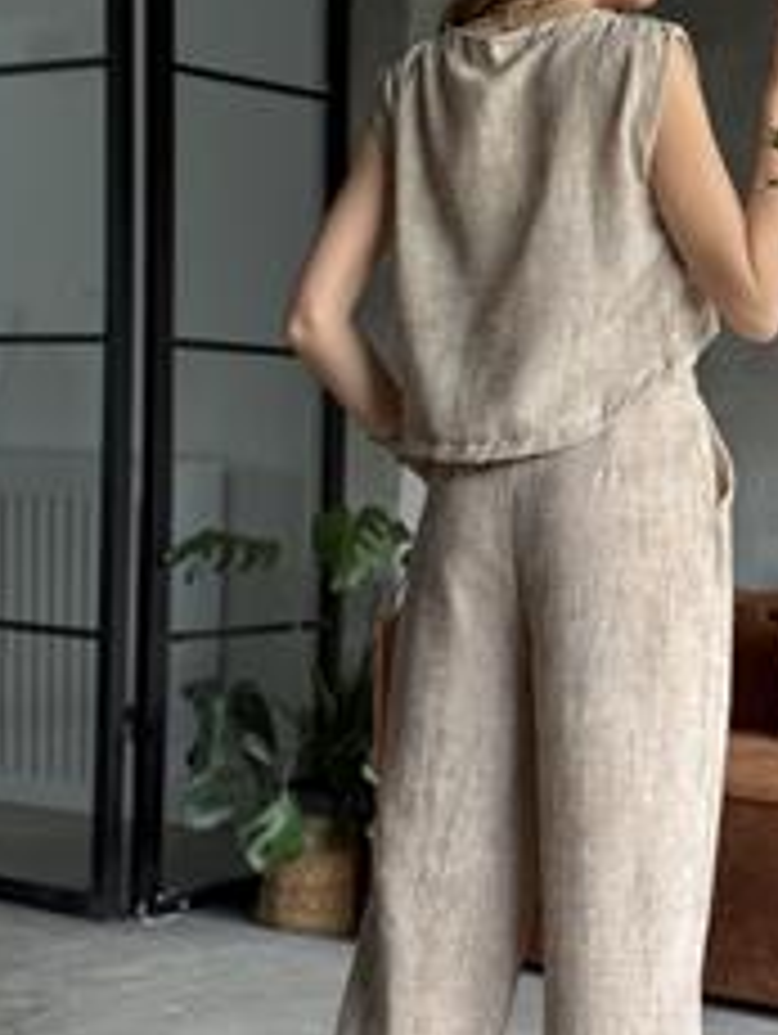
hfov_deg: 16.5
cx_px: 589
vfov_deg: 22.0
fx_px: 2662
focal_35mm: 89
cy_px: 500
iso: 100
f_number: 1.78
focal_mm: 6.76
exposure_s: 1/60
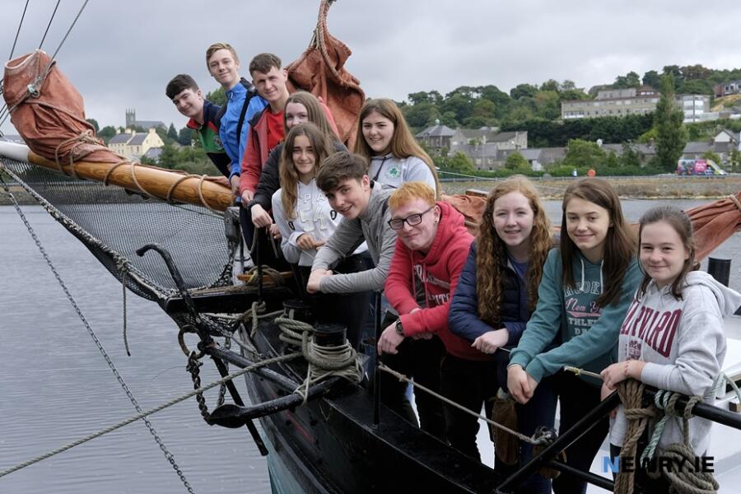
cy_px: 247
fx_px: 1091
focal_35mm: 53
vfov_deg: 25.5
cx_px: 370
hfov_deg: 37.5
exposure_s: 1/180
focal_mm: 35
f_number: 7.1
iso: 200
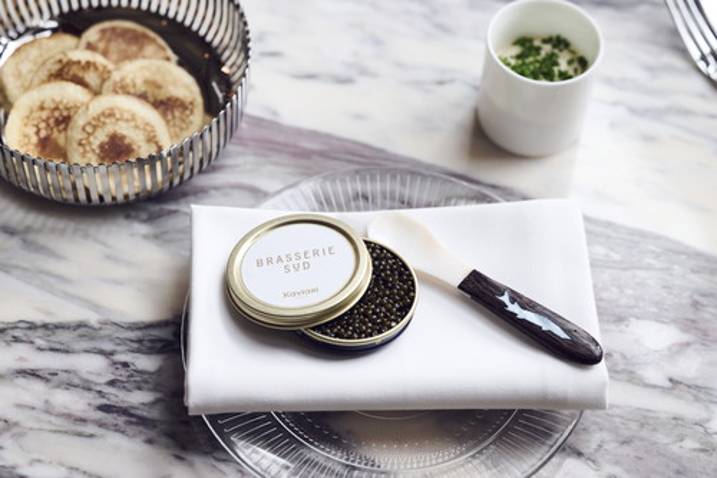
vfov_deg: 16.3
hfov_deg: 24.2
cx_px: 358
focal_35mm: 84
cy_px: 239
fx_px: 1672
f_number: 4.5
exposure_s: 1/320
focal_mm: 84
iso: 1000
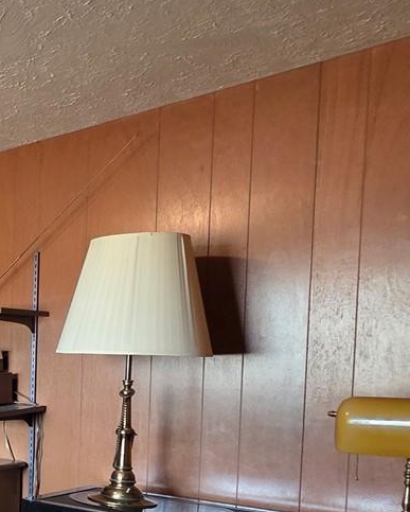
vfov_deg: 41.6
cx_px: -285
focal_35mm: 42
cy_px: 420
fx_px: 636
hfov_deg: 23.4
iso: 400
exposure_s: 1/60
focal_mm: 2.2
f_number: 1.9
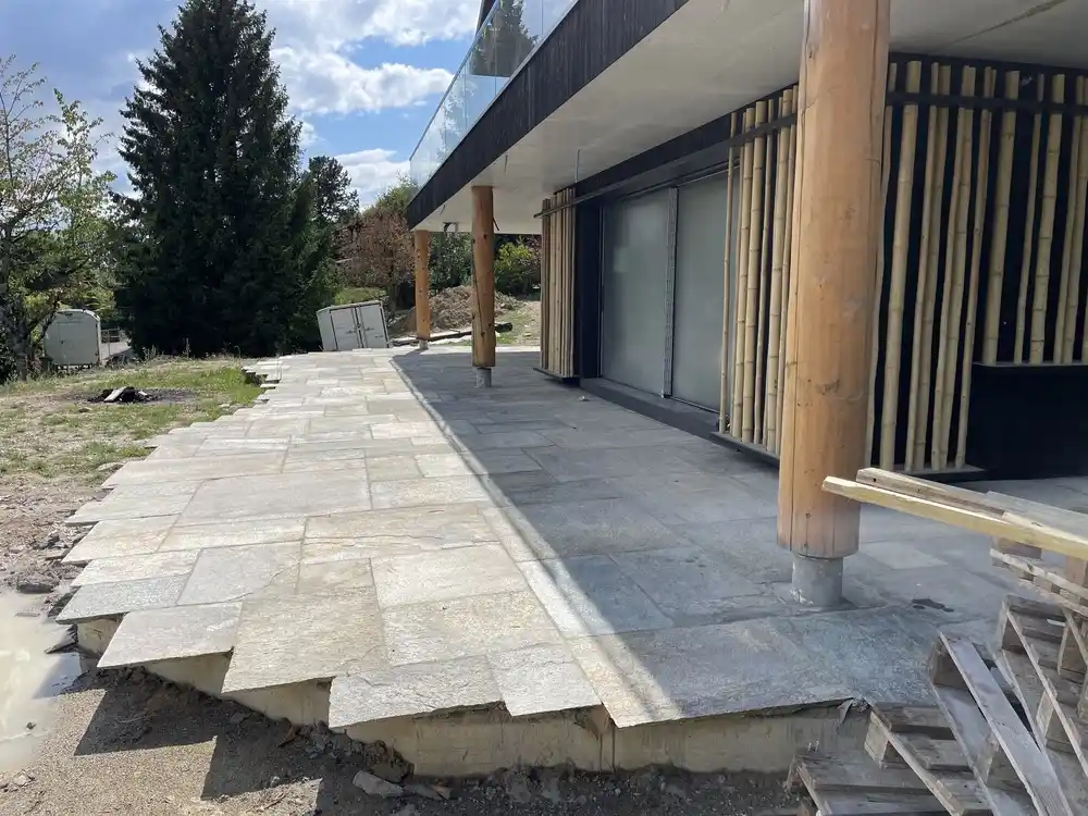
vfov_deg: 53.1
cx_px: 544
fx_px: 817
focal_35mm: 26
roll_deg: +0.7
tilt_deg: -8.0
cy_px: 408
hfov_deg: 67.3
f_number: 1.6
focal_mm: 4.2
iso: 32
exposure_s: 1/4132
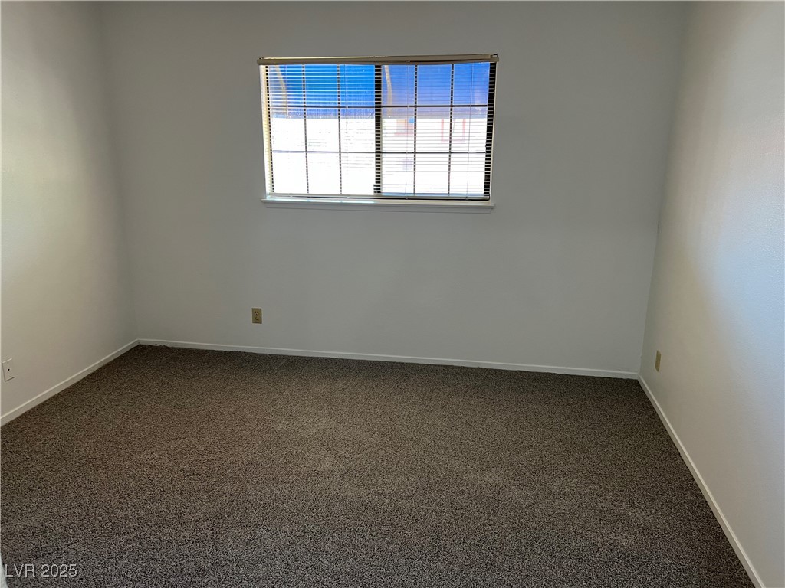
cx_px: 392
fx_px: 590
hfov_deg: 67.3
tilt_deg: -16.0
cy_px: 294
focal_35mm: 26
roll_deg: -0.9
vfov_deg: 53.1
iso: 100
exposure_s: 1/60
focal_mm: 5.7
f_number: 1.5
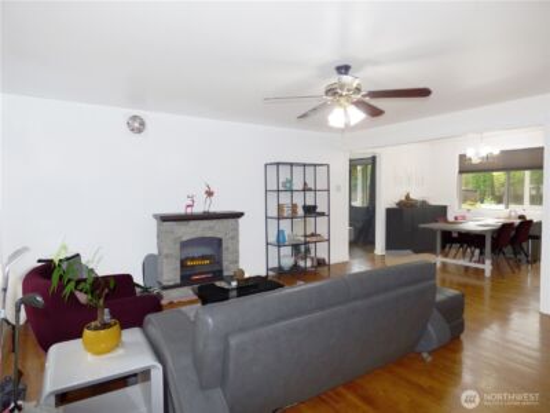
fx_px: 318
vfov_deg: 66.0
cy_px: 206
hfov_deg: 81.7
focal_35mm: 20
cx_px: 275
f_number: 2.8
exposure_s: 1/30
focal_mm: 3.58
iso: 100
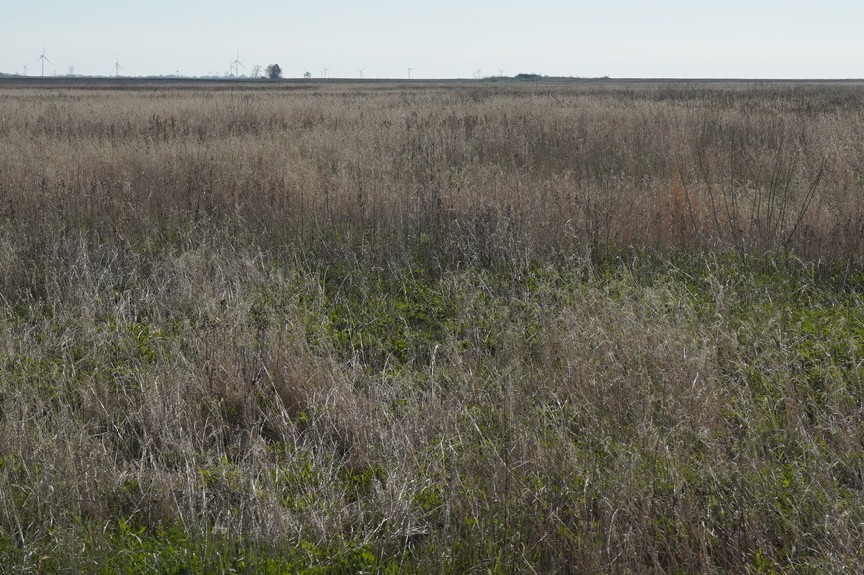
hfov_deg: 20.4
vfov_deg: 13.6
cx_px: 470
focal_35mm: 100
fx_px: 2399
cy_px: 164
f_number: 9
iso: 100
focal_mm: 36
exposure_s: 1/320
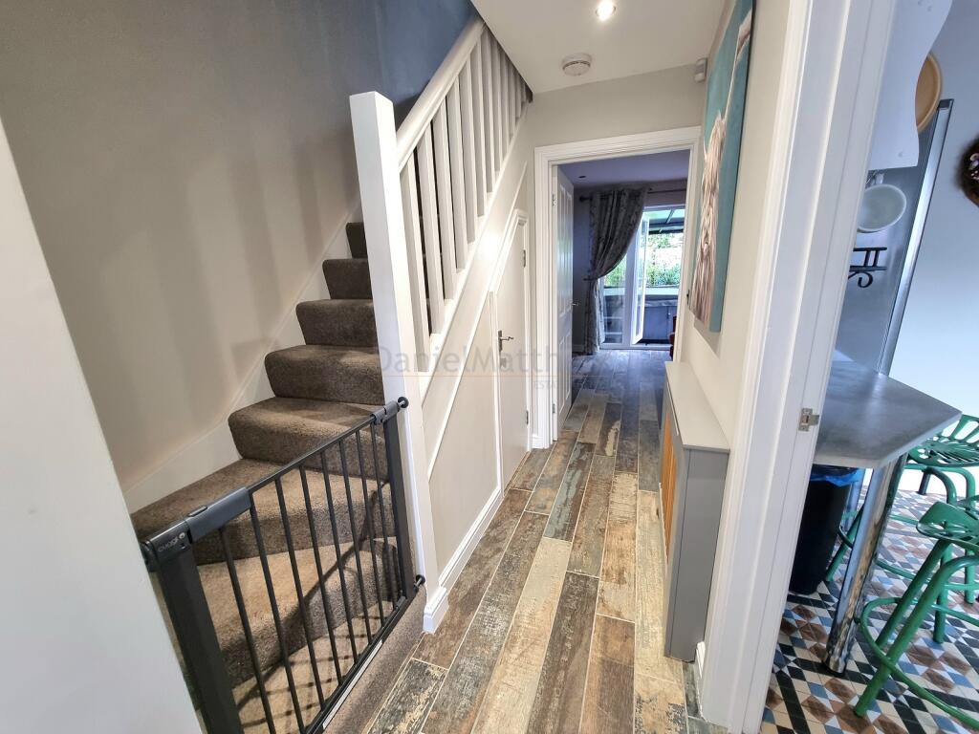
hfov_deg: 106.2
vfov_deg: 89.9
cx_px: 490
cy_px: 367
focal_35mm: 13
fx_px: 368
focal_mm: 2.2
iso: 320
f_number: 2.2
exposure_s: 1/40
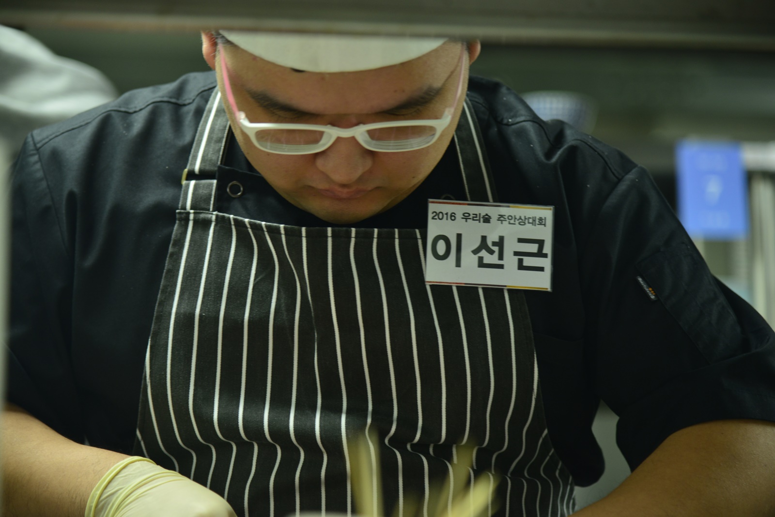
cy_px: 258
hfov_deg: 17.1
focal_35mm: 120
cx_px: 388
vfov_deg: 11.4
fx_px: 2584
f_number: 4
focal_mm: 120
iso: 800
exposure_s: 1/30
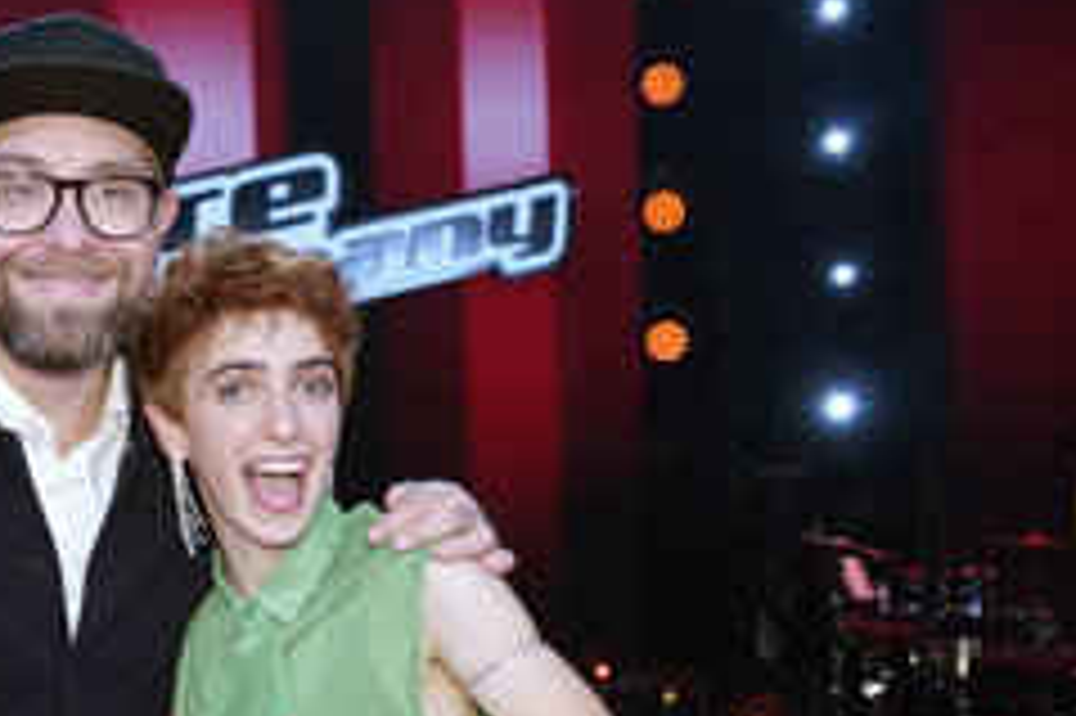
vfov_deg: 20.3
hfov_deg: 29.2
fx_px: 1971
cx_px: 88
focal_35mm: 66
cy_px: 612
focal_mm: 35
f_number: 4.5
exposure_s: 1/125
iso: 1600
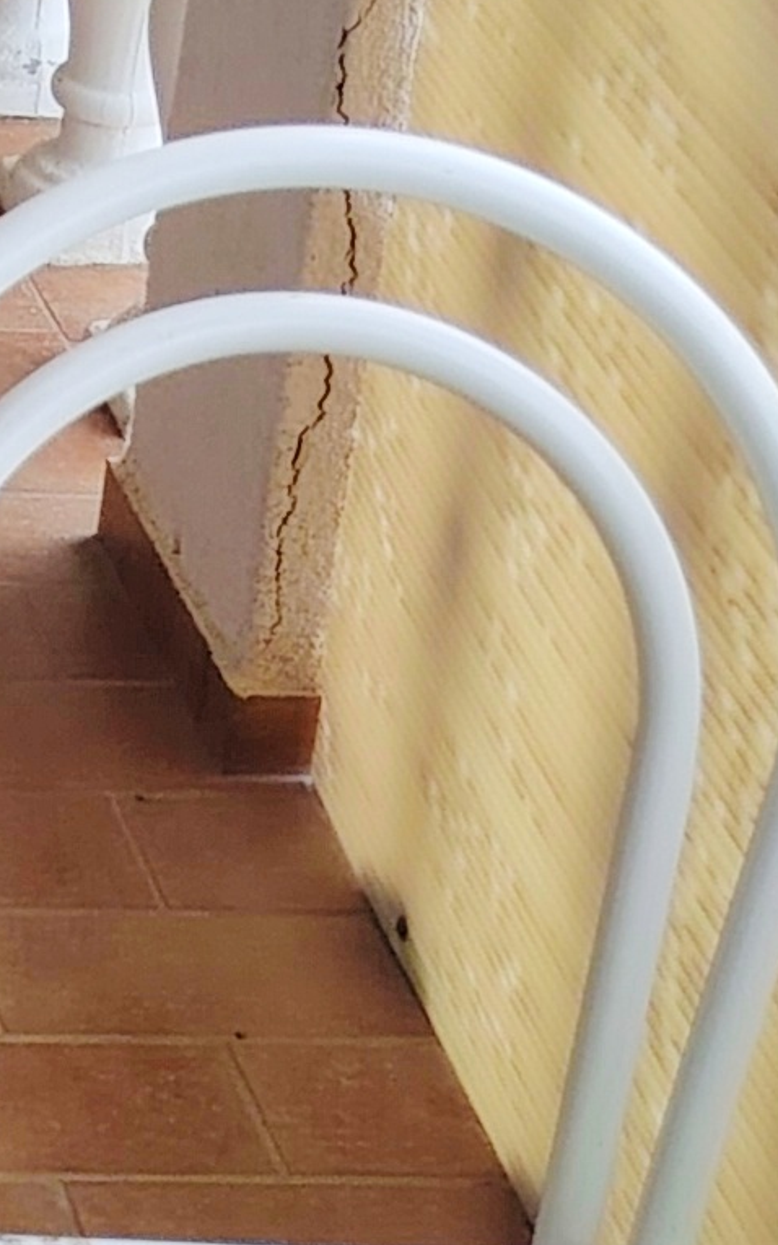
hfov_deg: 8.9
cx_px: -1068
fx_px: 4513
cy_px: 29
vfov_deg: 15.5
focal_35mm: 133
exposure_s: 1/449
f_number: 1.75
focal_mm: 5.25
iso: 100
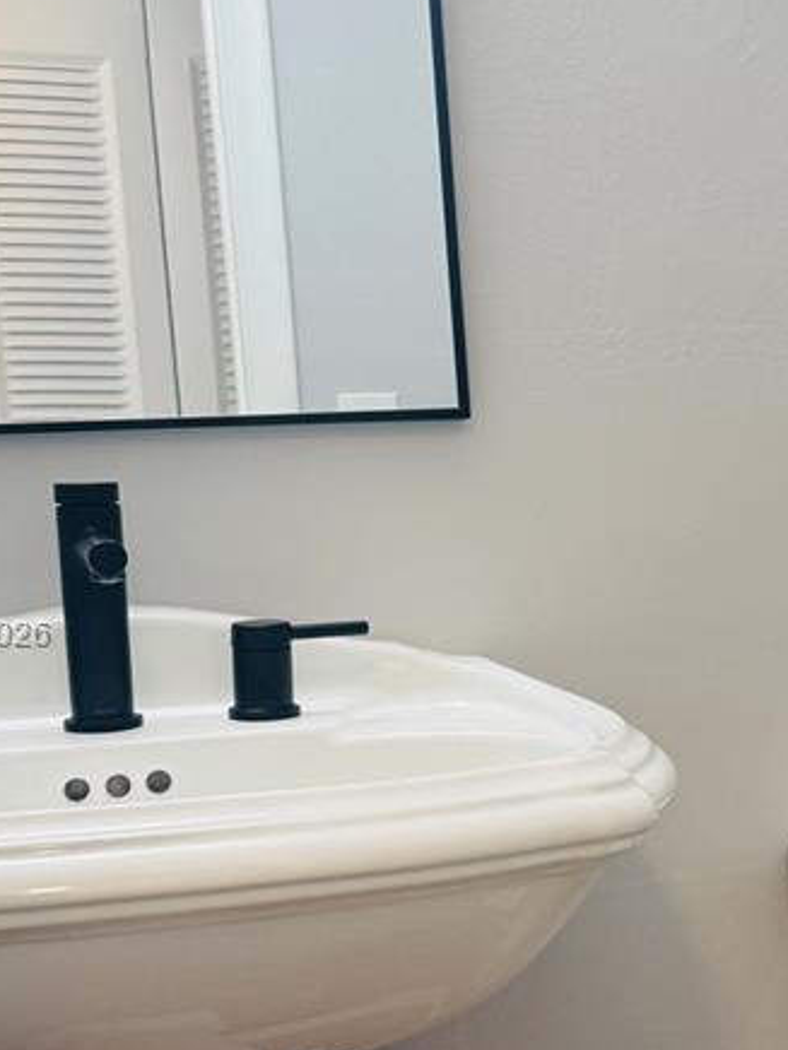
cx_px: 687
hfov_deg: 21.8
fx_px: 2003
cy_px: 636
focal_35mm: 66
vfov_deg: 29.3
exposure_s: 1/120
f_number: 1.78
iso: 125
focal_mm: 6.76
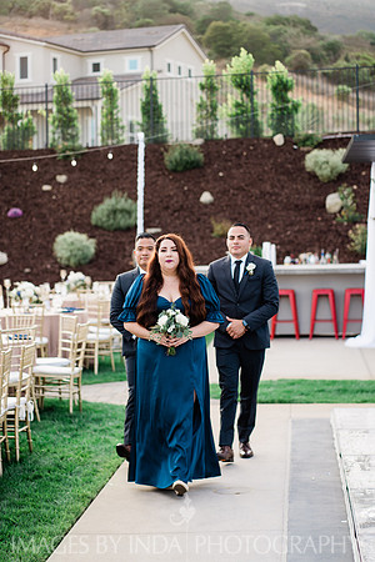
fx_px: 1328
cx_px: 188
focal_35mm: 85
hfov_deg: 16.1
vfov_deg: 23.9
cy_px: 281
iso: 160
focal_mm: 85
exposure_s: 1/640
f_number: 2.2
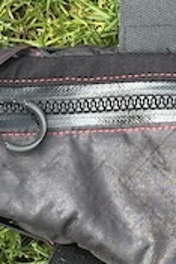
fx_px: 1668
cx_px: 220
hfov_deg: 6.0
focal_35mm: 227
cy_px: 186
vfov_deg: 9.1
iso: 64
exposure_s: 1/678
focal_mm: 6.76
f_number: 1.78
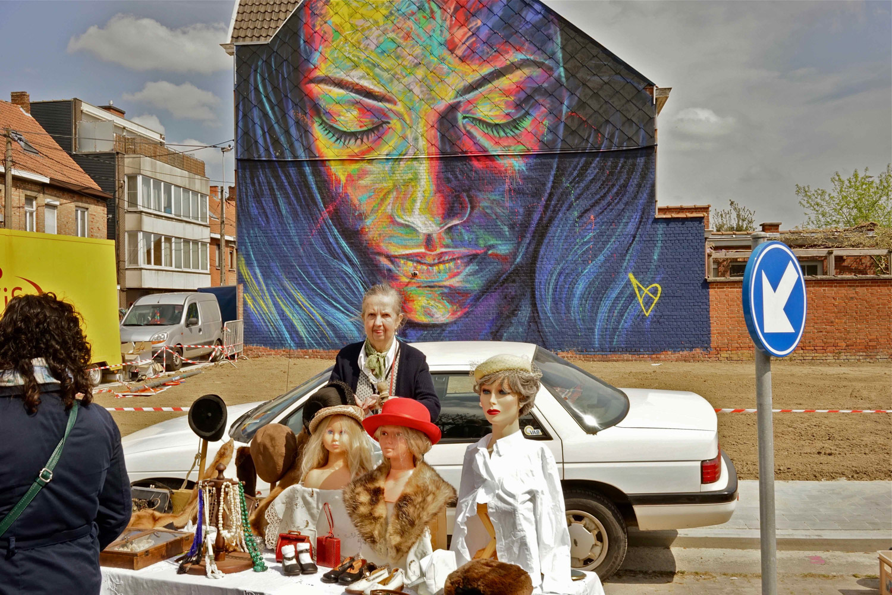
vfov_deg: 37.9
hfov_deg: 54.4
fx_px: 867
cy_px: 298
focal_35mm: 35
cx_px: 446
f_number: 20
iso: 640
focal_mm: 35
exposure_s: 1/200
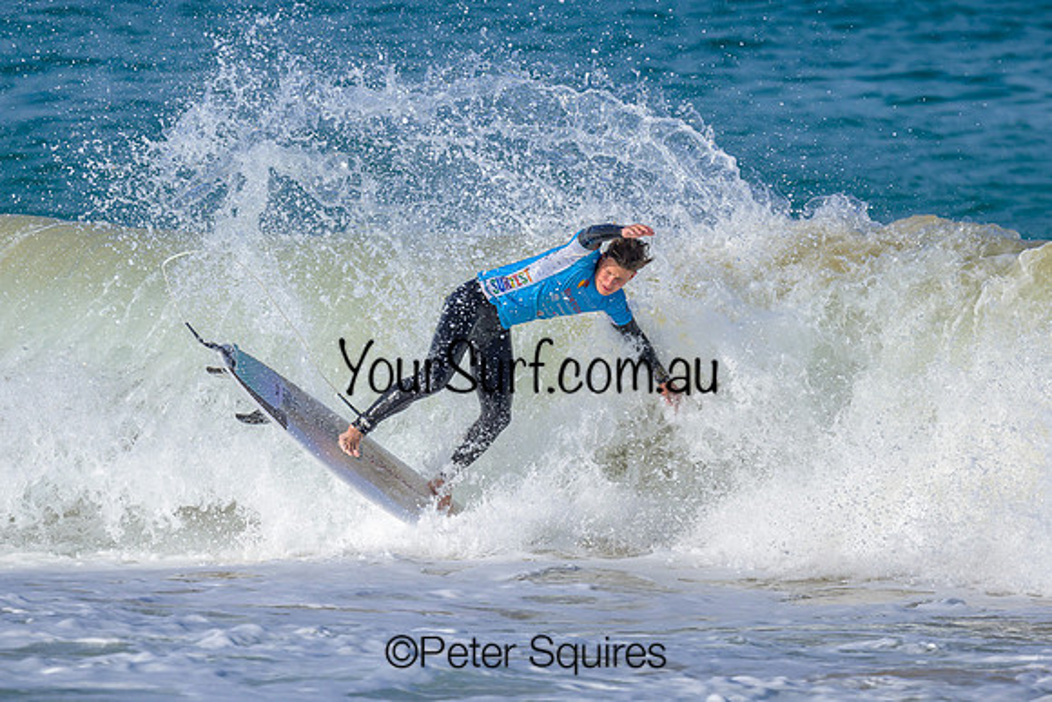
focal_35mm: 1098
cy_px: 300
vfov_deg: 1.3
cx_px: 586
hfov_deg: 1.9
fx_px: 32104
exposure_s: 1/2000
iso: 220
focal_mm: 800
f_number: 6.3
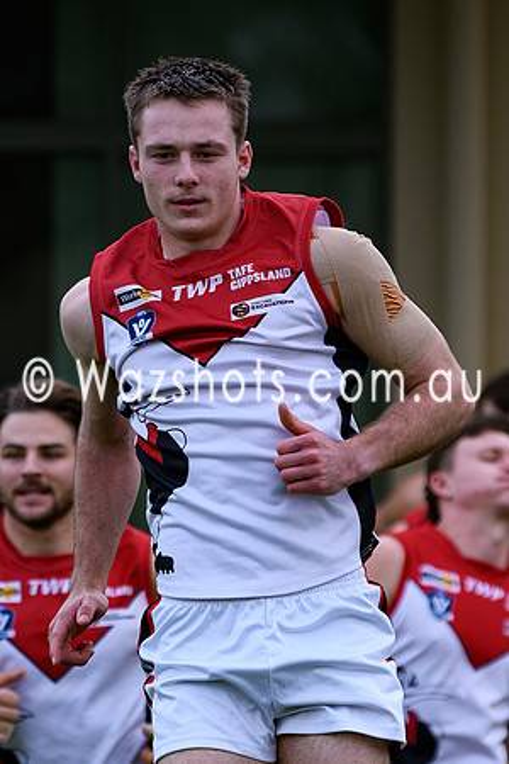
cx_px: 153
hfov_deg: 2.2
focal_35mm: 617
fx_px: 13076
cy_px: 448
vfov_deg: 3.3
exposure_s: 1/1250
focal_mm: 175
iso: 220
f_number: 2.8
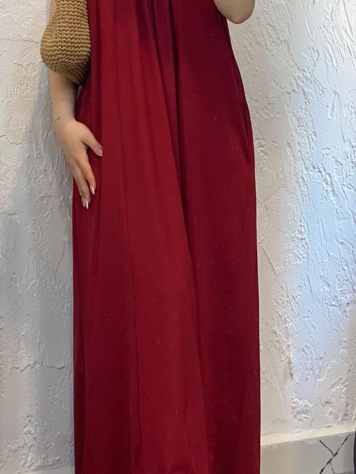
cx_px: 135
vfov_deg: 16.8
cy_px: 98
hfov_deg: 12.8
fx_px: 1590
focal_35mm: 116
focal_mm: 6
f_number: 2
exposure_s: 1/100
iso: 100
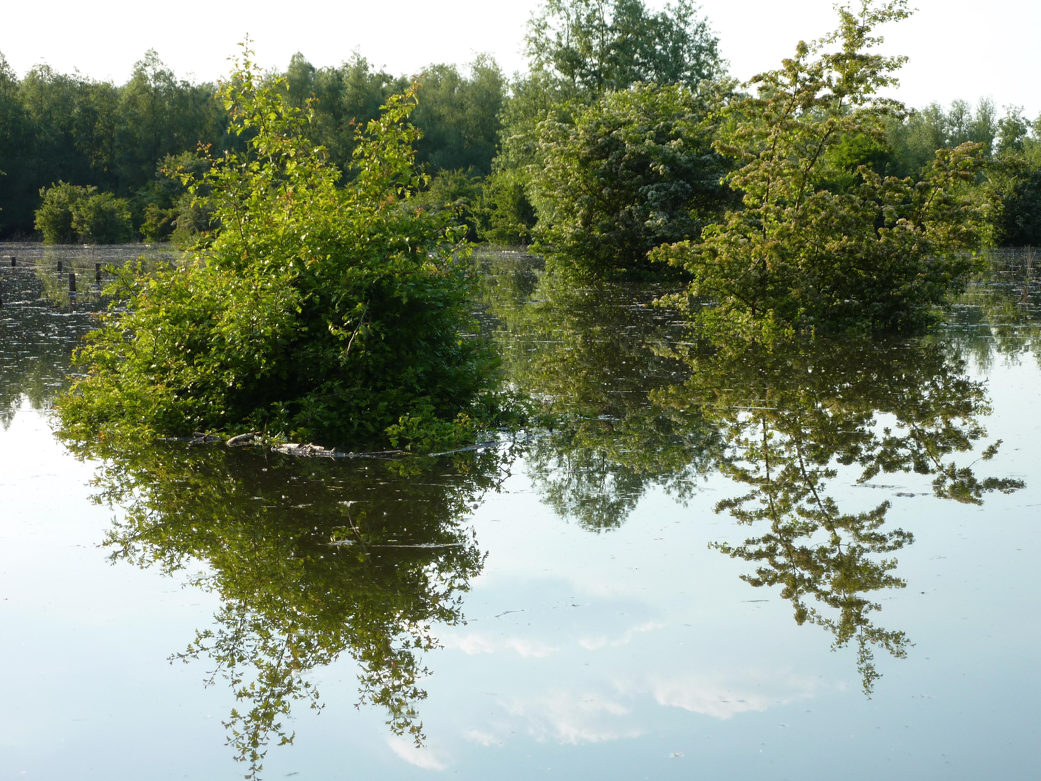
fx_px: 2346
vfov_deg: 18.9
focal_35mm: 78
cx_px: 520
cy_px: 390
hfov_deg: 25.0
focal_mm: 12.8
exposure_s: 1/320
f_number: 4.2
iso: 80
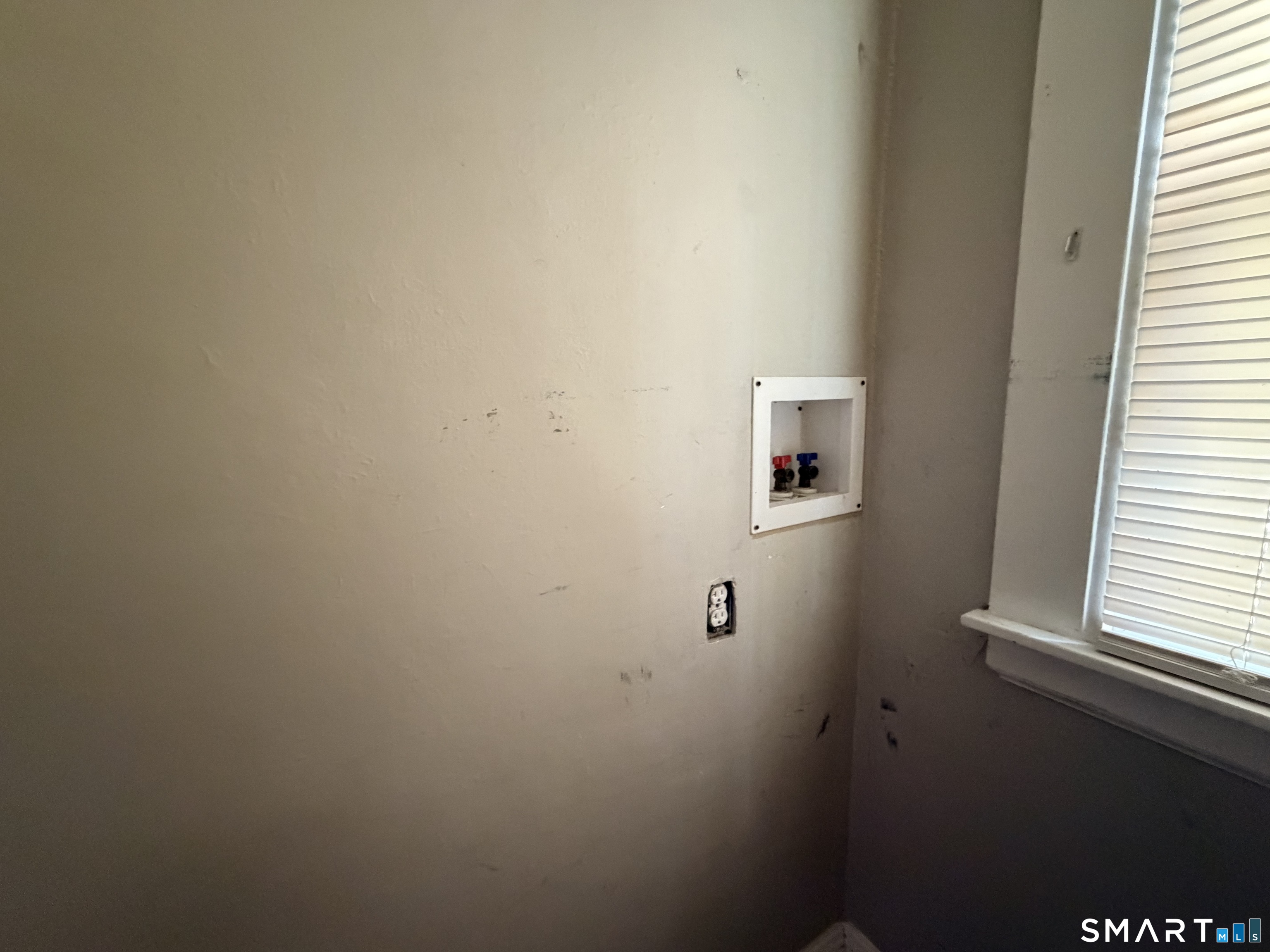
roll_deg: +1.5
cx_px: 635
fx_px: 514
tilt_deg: -11.1
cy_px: 476
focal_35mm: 14
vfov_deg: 85.7
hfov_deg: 102.1
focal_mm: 2.22
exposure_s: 1/60
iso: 1000
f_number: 2.2
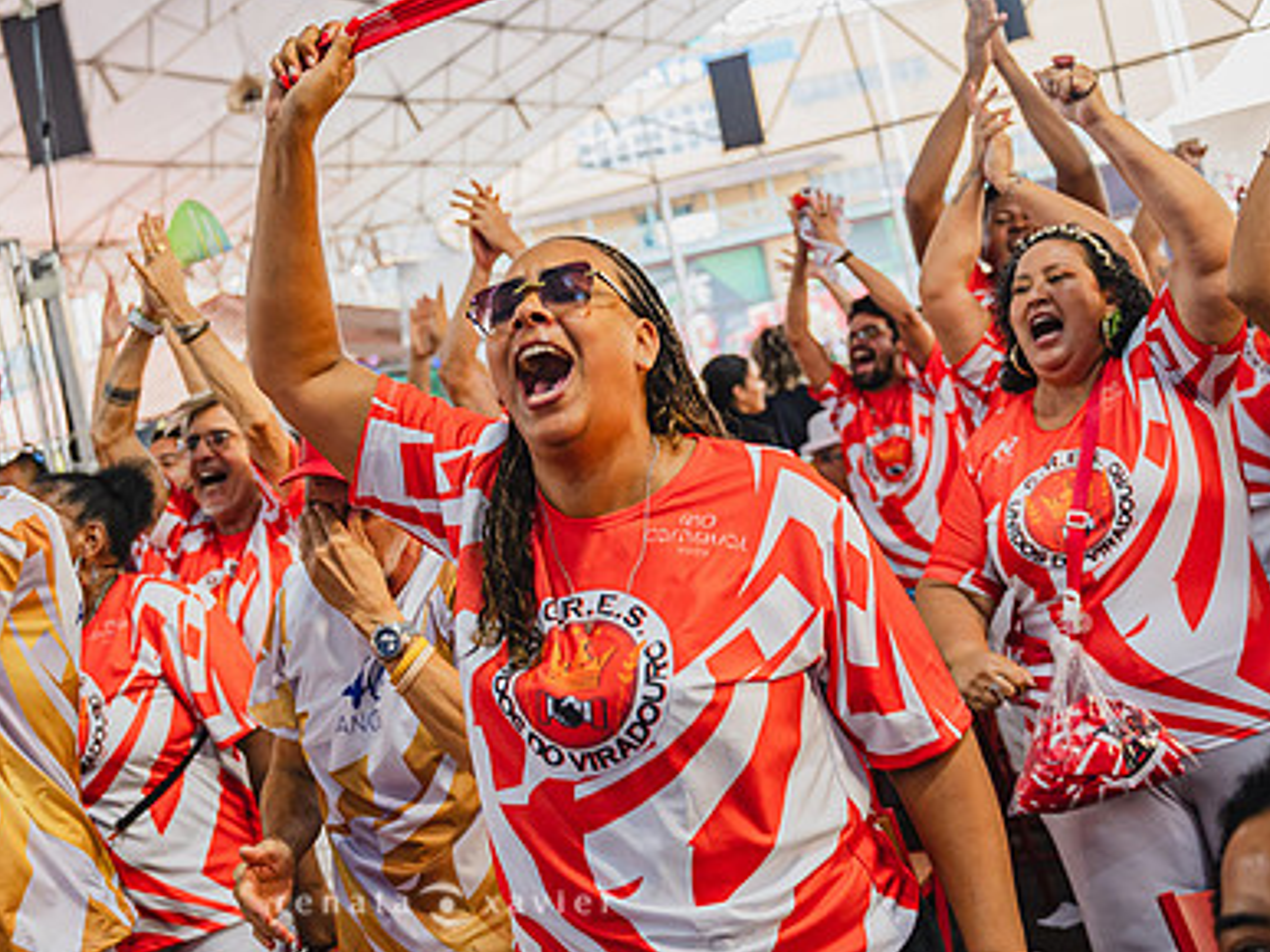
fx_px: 2164
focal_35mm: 59
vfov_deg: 24.7
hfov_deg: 32.5
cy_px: 328
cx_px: 440
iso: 1000
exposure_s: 1/320
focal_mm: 41
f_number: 4
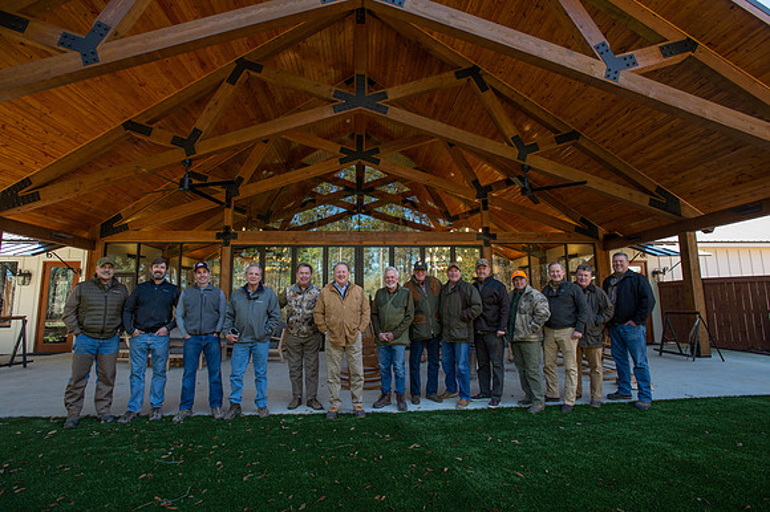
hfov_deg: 93.3
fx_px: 363
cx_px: 385
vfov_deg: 70.4
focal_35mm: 17
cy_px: 256
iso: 400
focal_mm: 17
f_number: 6.3
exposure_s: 1/200
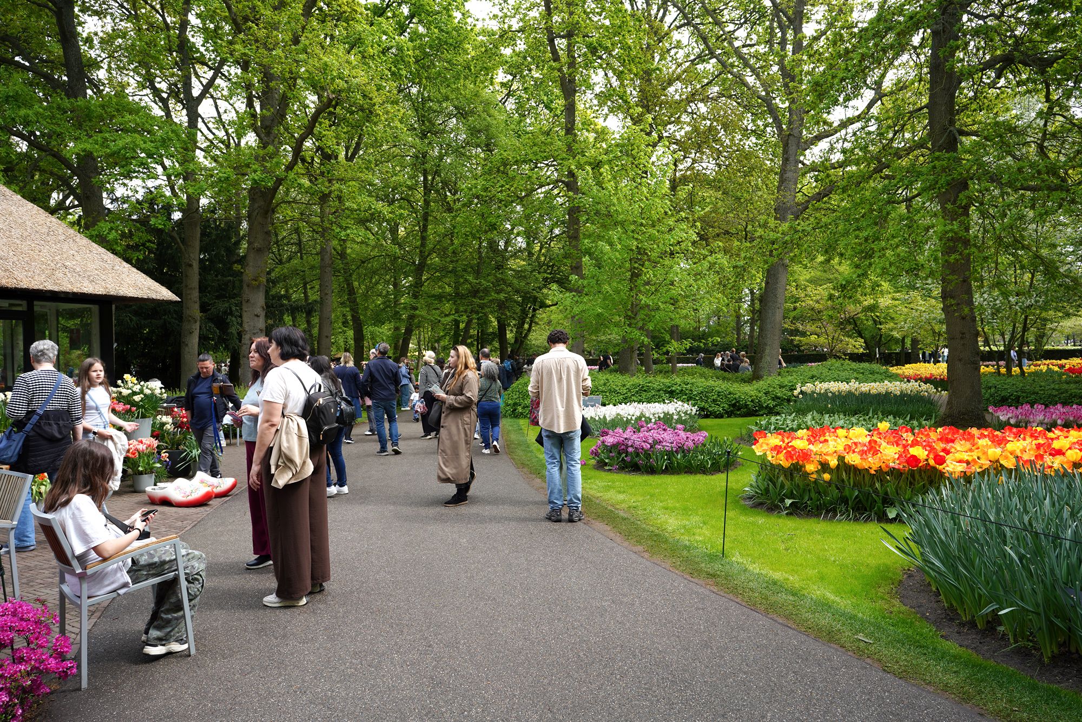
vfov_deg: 53.1
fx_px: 721
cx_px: 541
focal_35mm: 24
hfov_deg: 73.7
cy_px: 361
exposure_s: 1/100
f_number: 6.3
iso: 100
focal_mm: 24
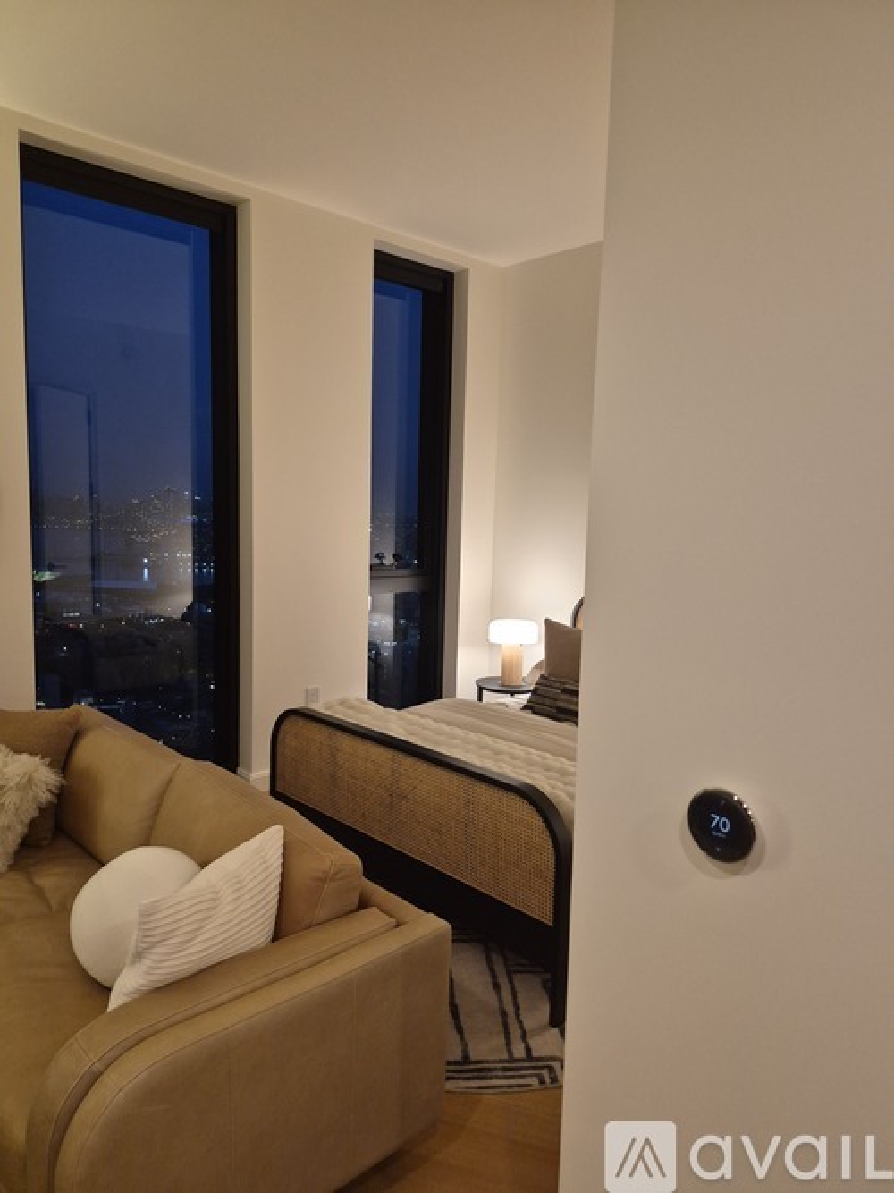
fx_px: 792
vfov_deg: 73.9
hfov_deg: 58.9
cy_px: 596
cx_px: 447
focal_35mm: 23
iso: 640
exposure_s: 1/120
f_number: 1.8
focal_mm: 5.4
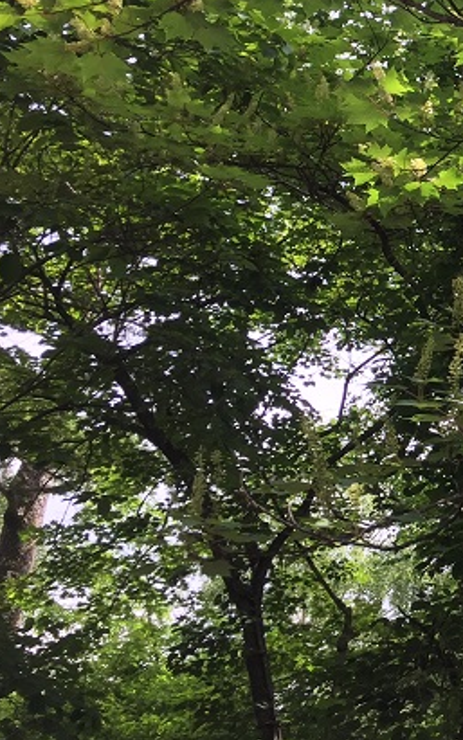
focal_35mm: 61
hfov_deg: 18.5
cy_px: 206
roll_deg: +1.1
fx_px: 1231
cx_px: 723
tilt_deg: +37.2
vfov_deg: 33.0
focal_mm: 4.15
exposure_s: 1/581
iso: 32
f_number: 2.2
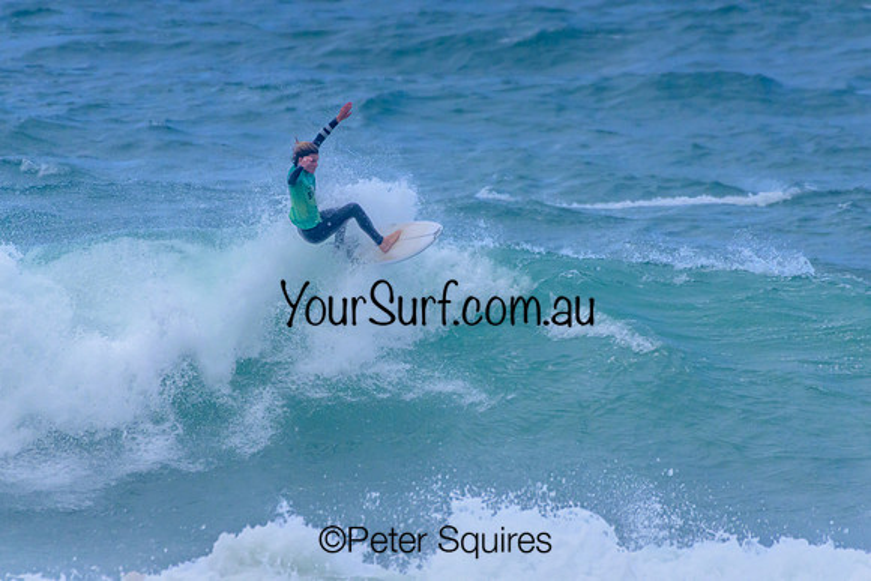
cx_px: 436
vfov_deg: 1.4
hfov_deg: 2.1
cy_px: 290
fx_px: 24199
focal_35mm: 1000
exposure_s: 1/2500
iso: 2200
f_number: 11
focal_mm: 1000
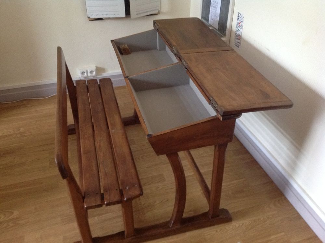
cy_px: 122
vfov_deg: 40.6
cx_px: 162
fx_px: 328
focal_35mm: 35
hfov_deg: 52.7
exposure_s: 1/15
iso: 320
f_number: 2.4
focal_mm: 4.28
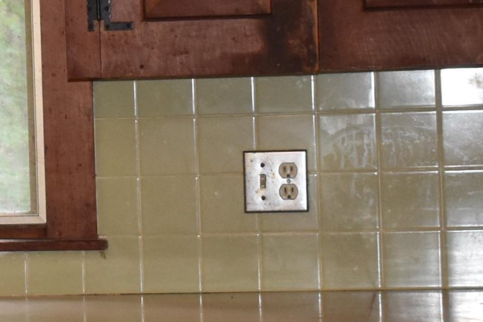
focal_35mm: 174
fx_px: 2339
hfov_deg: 11.3
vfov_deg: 7.9
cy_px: 60
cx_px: -242
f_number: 4
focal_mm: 25
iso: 1400
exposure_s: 1/60
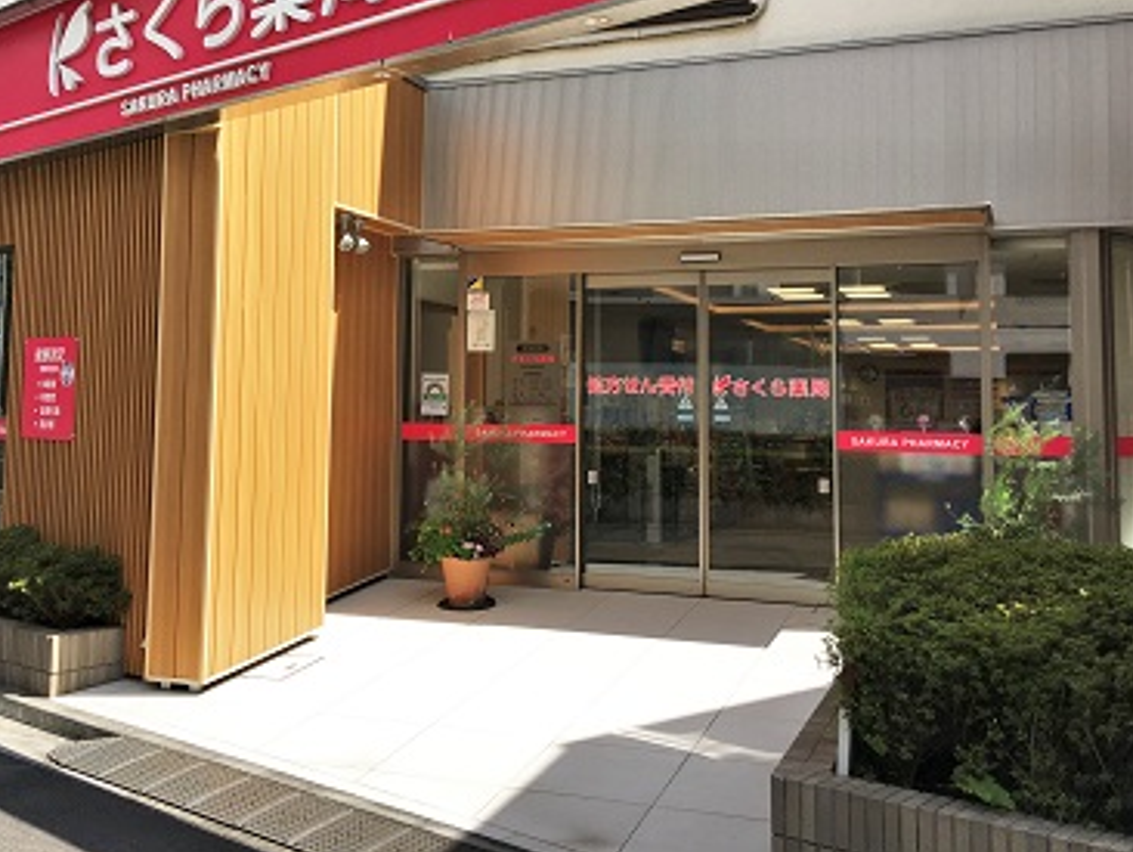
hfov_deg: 48.8
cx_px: 489
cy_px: 307
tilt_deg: +4.0
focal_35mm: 38
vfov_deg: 37.5
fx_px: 1245
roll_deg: -0.9
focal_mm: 4.15
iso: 25
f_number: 2.2
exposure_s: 1/1202
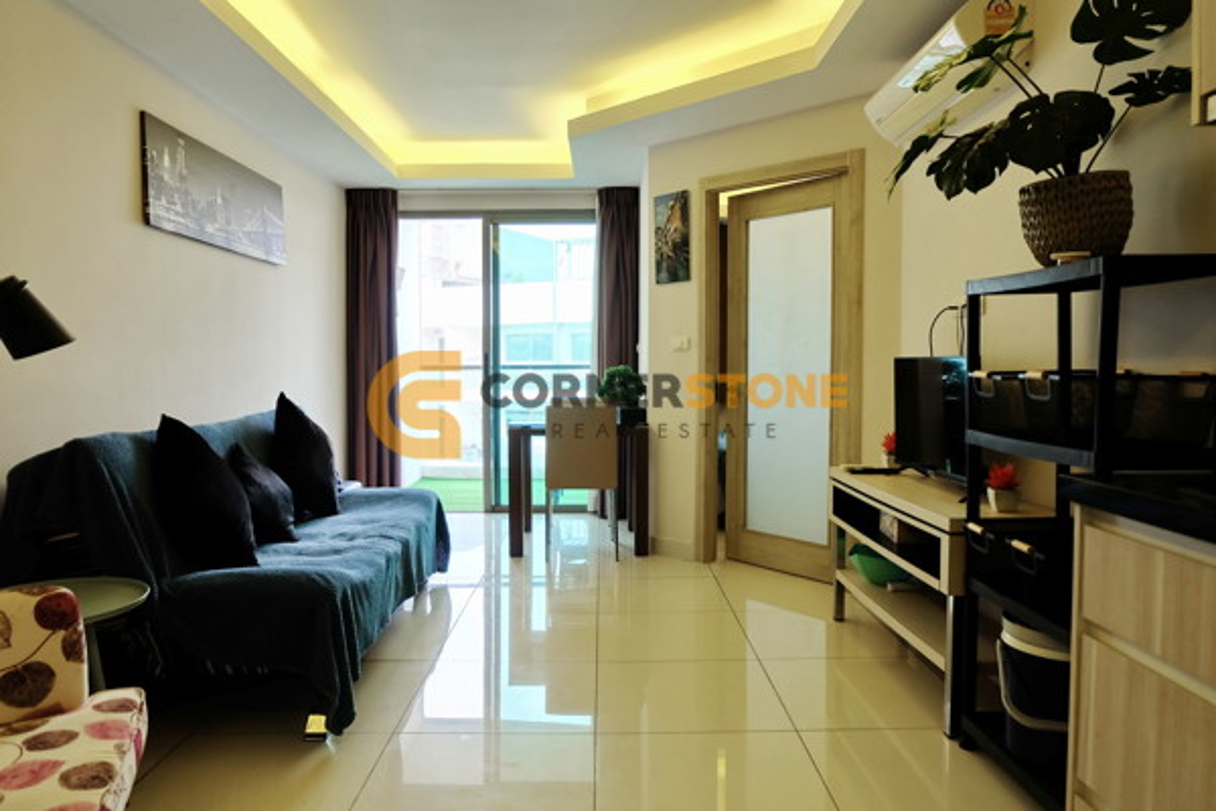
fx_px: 811
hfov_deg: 73.7
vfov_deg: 53.1
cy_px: 406
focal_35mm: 24
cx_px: 608
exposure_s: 1/60
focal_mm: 16
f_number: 3.5
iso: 400
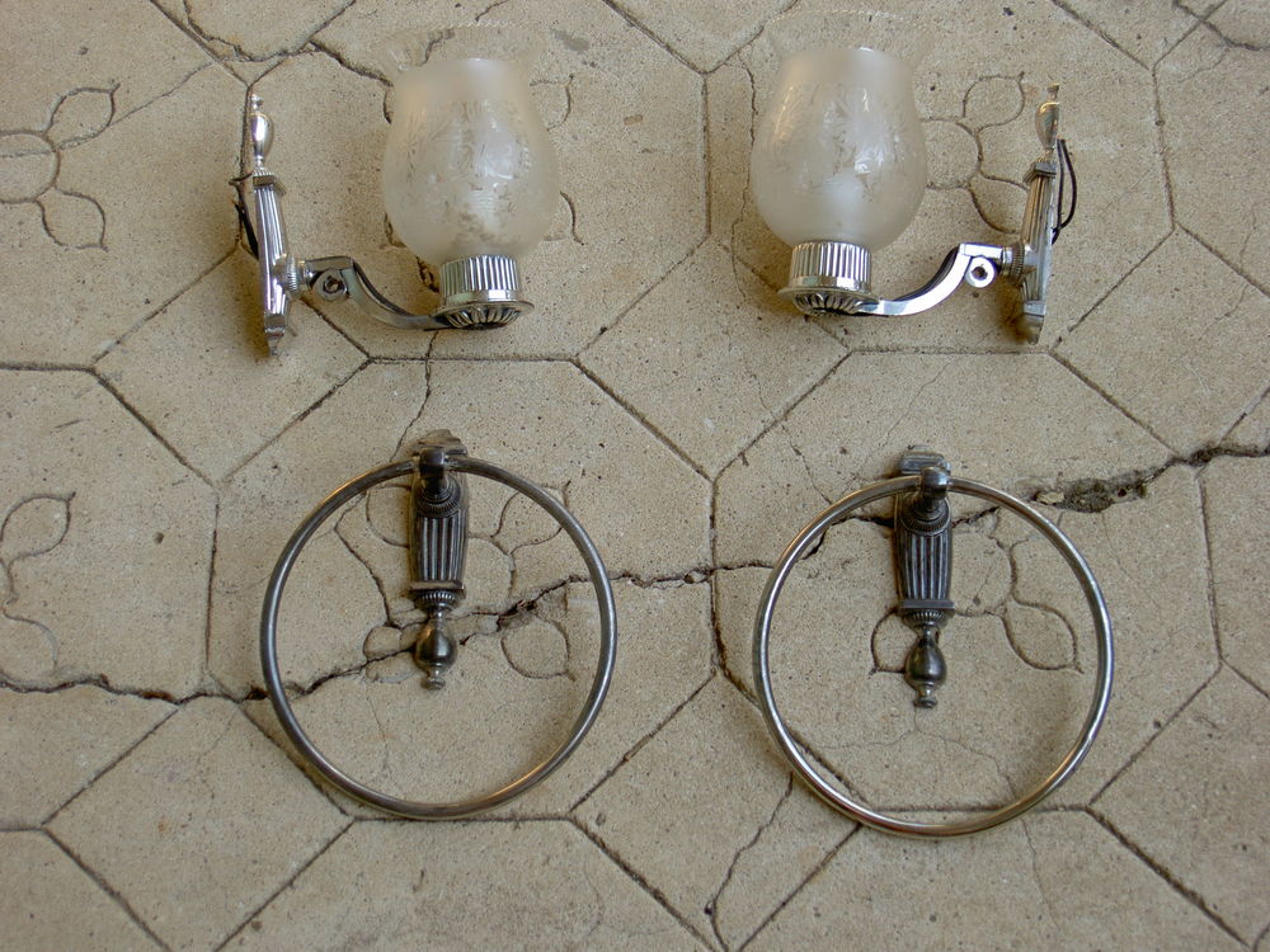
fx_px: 2531
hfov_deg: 28.2
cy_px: 476
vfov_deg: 21.3
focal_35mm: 69
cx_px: 635
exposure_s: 1/100
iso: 50
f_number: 3.7
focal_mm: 14.2
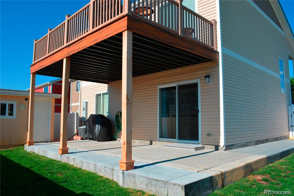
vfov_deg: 47.9
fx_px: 220
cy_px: 98
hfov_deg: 67.4
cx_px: 147
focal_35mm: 27
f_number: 8
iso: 100
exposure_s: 1/250
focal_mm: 18
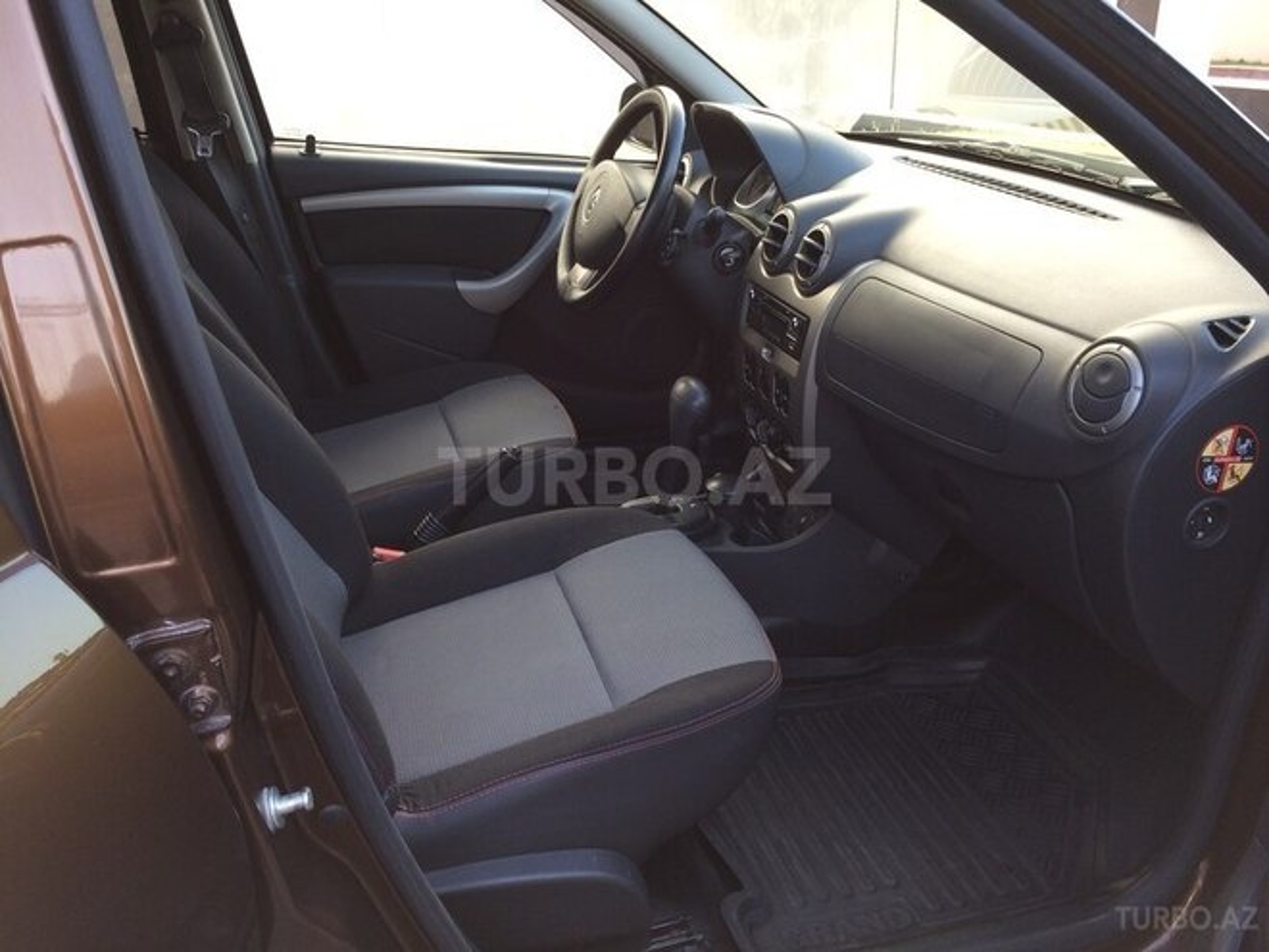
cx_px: 634
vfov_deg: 48.2
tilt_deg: -24.6
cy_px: 476
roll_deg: +2.1
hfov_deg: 61.7
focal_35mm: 29
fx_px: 1063
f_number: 2.2
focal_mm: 4.15
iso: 32
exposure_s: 1/122
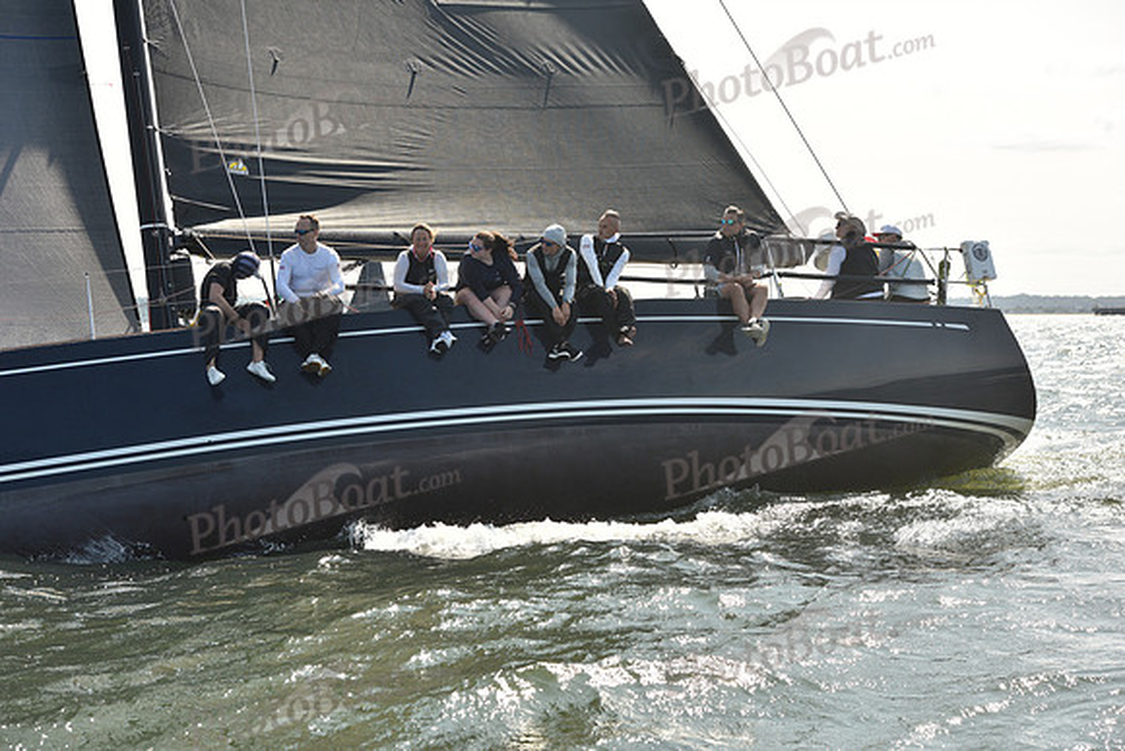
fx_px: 2344
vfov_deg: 18.2
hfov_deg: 27.0
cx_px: 562
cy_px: 376
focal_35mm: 75
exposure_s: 1/800
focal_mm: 75
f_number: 5.6
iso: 250
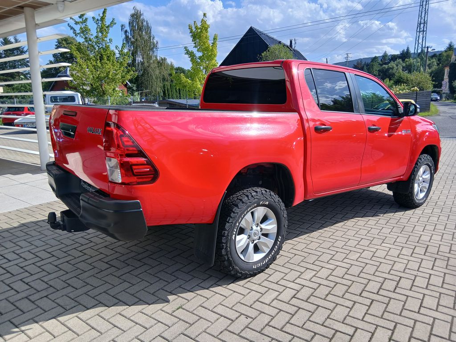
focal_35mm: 26
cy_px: 171
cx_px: 228
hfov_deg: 67.3
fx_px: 343
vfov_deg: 53.1
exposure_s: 1/436
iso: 20
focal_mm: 3.98
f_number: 1.8
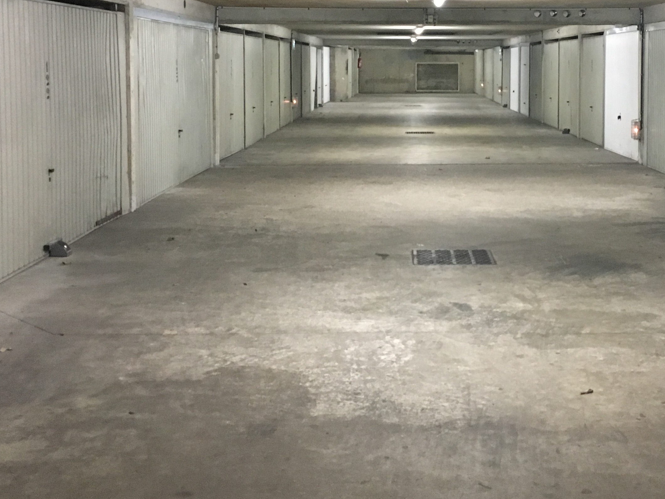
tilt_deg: -4.9
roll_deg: -0.2
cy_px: 121
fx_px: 1056
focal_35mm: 55
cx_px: 431
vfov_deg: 26.2
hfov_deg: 34.7
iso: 200
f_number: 2.2
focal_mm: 4.15
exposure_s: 1/17
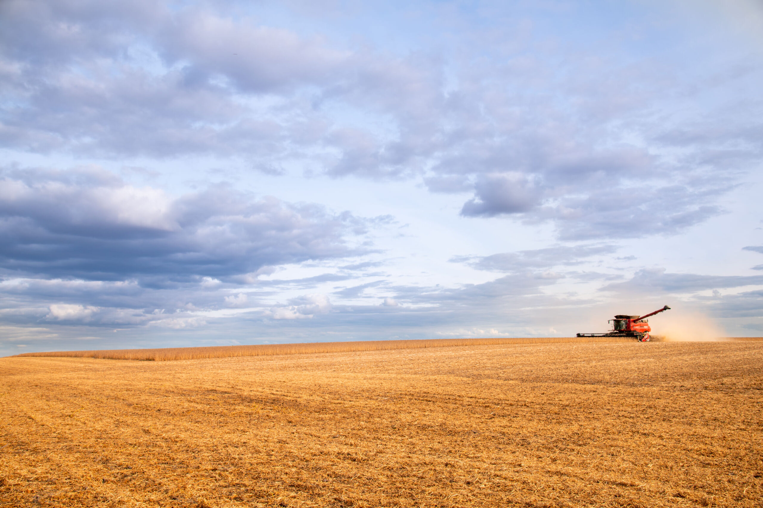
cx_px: 382
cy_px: 254
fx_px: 678
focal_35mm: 32
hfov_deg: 58.7
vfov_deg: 41.1
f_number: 7.1
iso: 125
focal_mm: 32
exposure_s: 1/160
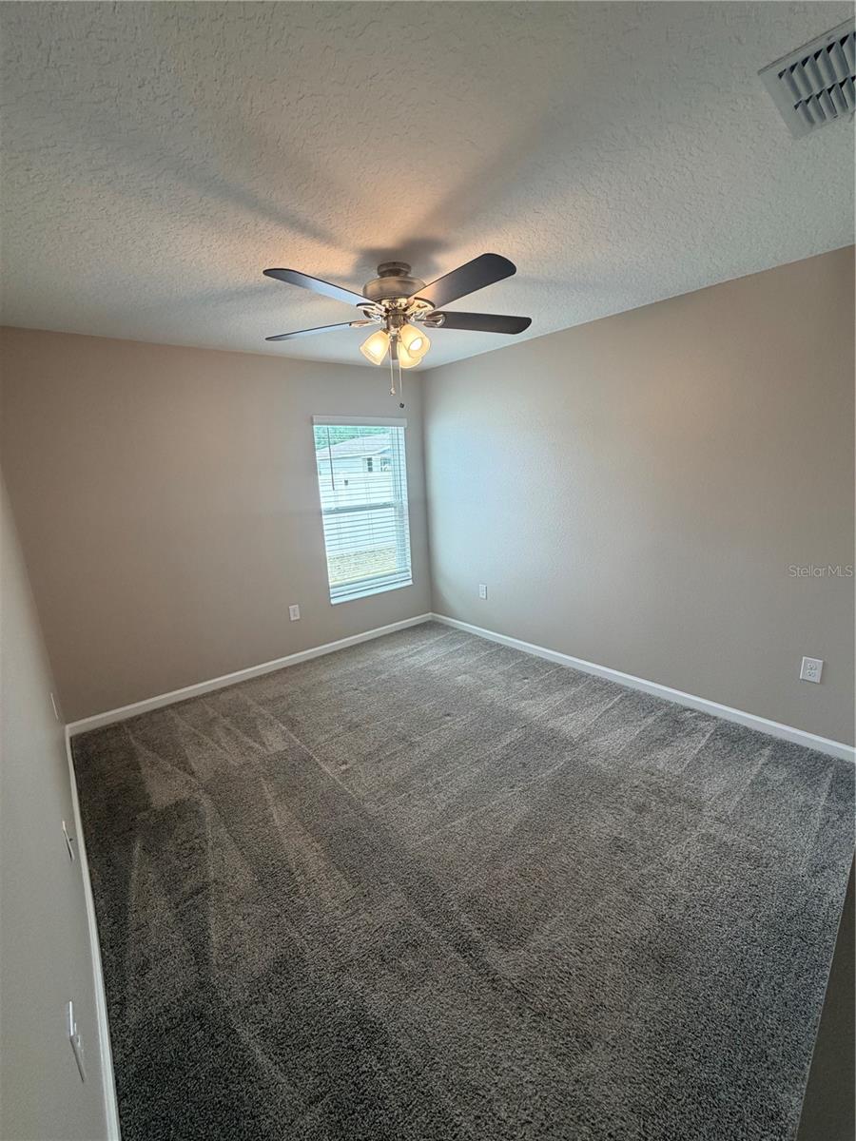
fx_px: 462
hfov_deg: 85.7
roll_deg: +2.4
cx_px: 428
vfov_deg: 102.1
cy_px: 570
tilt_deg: -13.2
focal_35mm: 14
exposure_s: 1/120
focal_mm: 2.22
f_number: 2.2
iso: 160
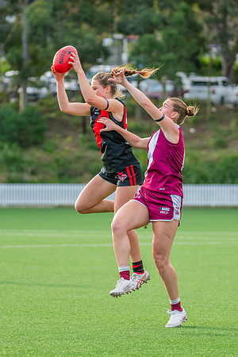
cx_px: 142
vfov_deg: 7.8
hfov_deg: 5.2
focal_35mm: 264
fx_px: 2622
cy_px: 180
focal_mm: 170
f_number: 4.5
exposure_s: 1/1000
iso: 800
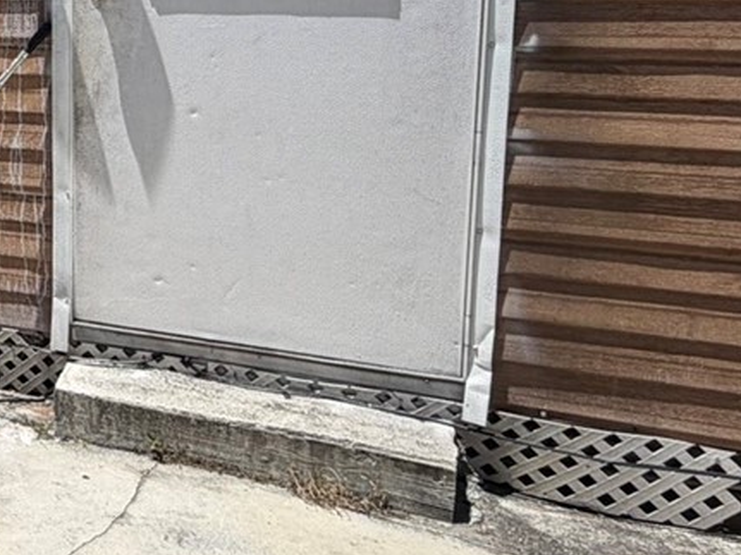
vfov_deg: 27.1
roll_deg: +4.5
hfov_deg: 28.0
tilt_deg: -7.6
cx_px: -299
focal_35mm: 52
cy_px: 65
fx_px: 1113
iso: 20
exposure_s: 1/1368
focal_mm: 2.22
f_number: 2.2
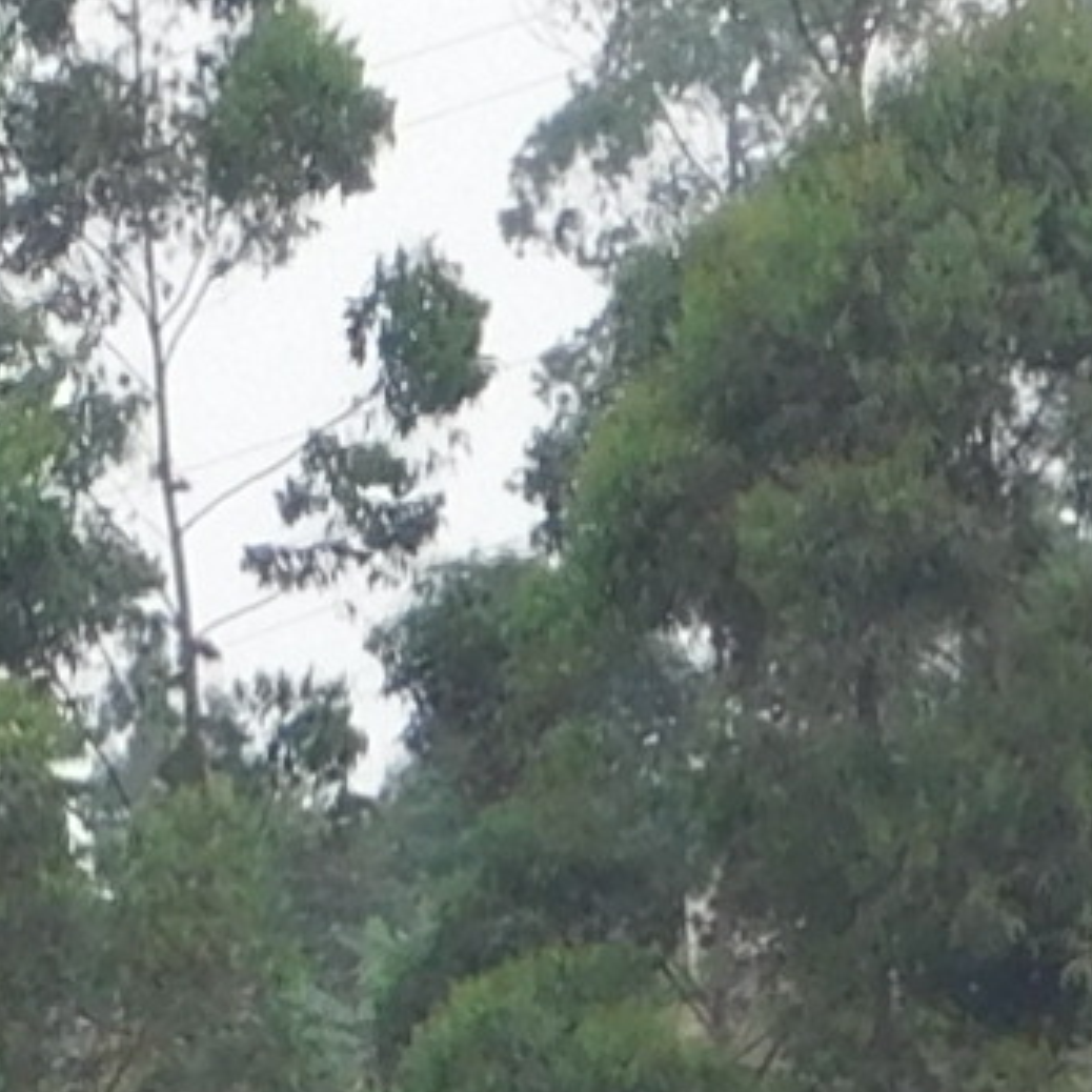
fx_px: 29480
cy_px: 3405
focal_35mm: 826
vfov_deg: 2.1
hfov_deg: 2.1
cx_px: 331
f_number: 4.6
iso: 125
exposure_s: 1/400
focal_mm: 17.6
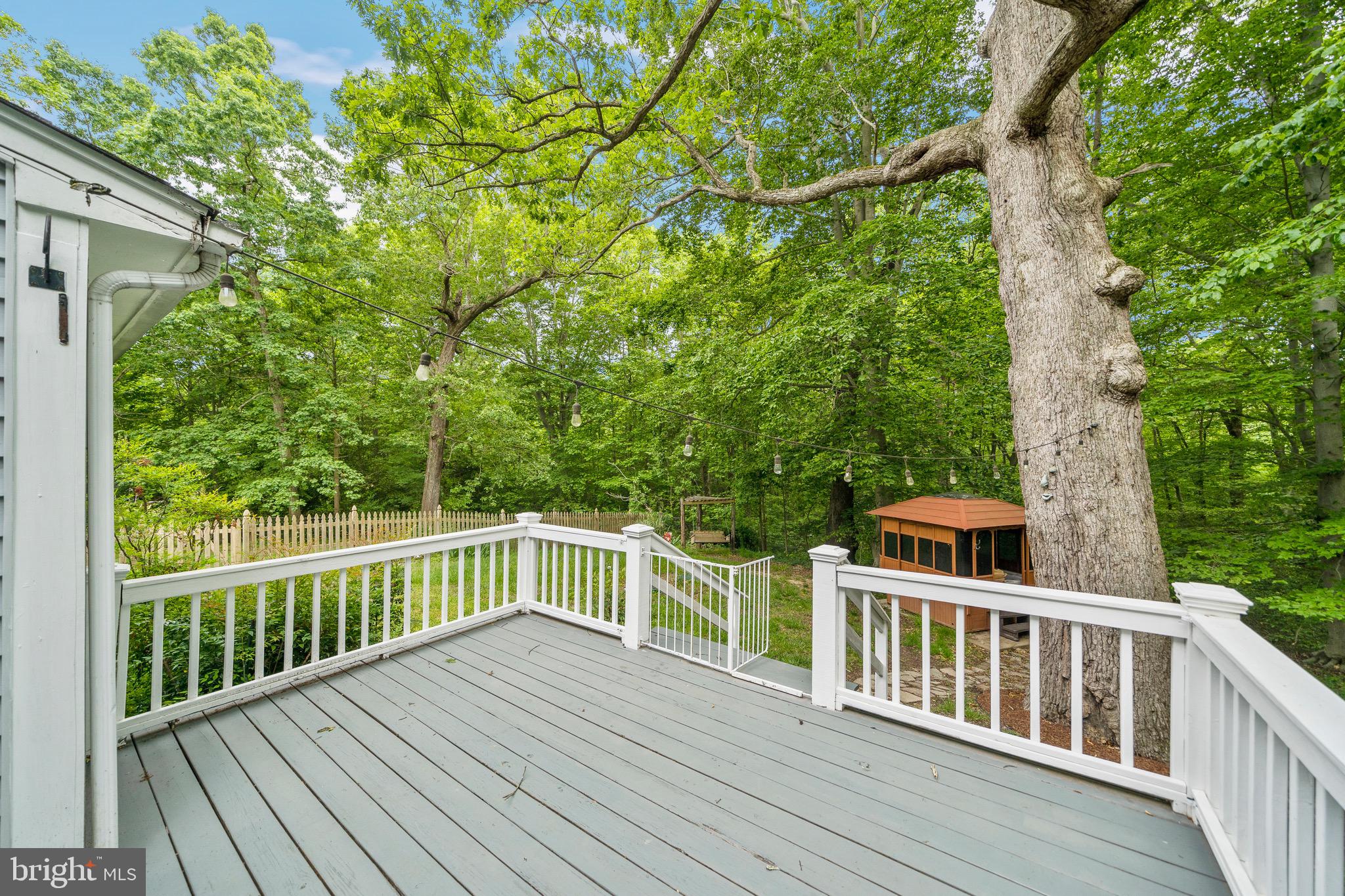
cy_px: 448
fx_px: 448
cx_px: 672
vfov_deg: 90.0
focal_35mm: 12
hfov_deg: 112.6
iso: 250
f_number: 5
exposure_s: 1/125
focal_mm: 12
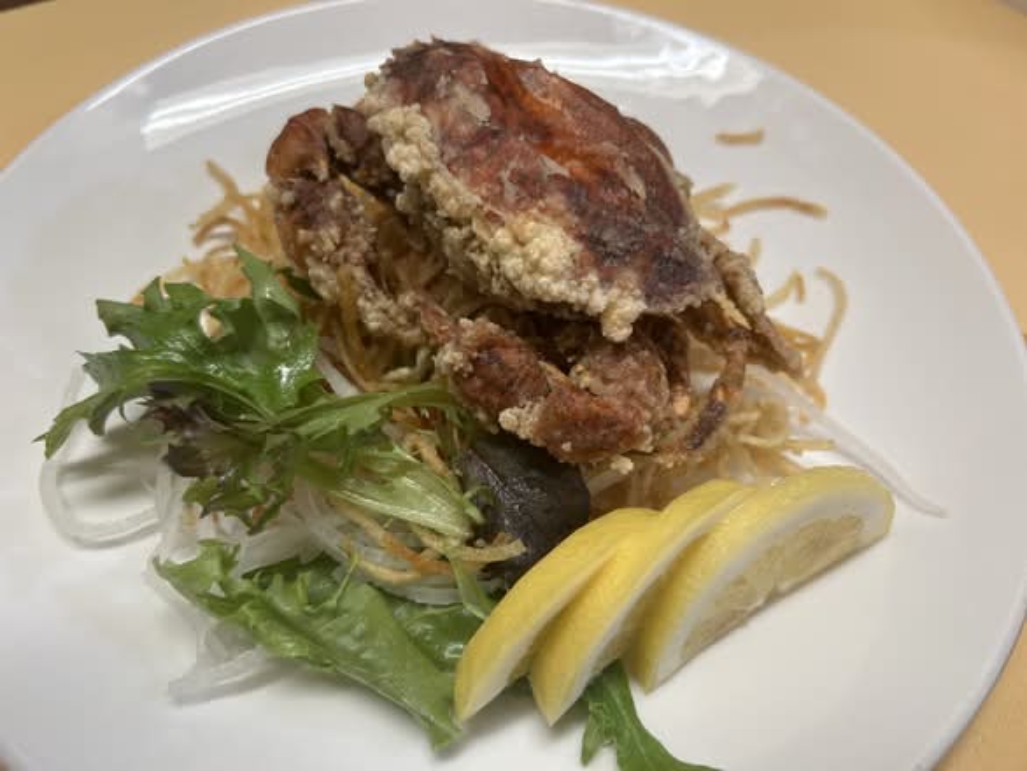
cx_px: 514
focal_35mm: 26
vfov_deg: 53.1
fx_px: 772
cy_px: 386
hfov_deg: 67.3
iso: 80
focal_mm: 5.7
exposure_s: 1/60
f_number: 1.5
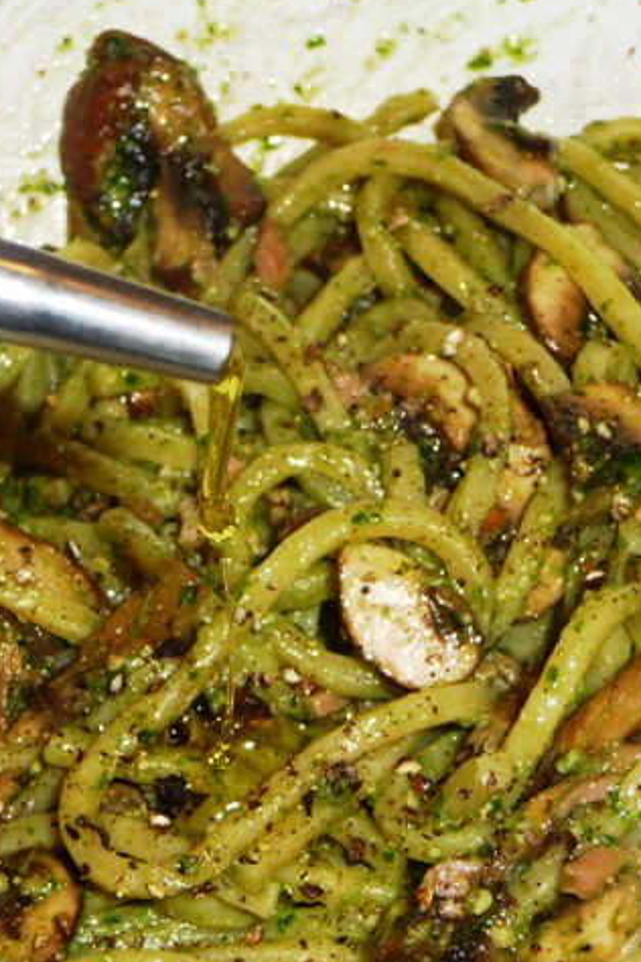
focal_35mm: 94
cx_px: 245
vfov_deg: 21.7
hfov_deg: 14.5
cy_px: 477
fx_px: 2510
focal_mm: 11.3
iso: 100
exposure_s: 1/30
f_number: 4.5
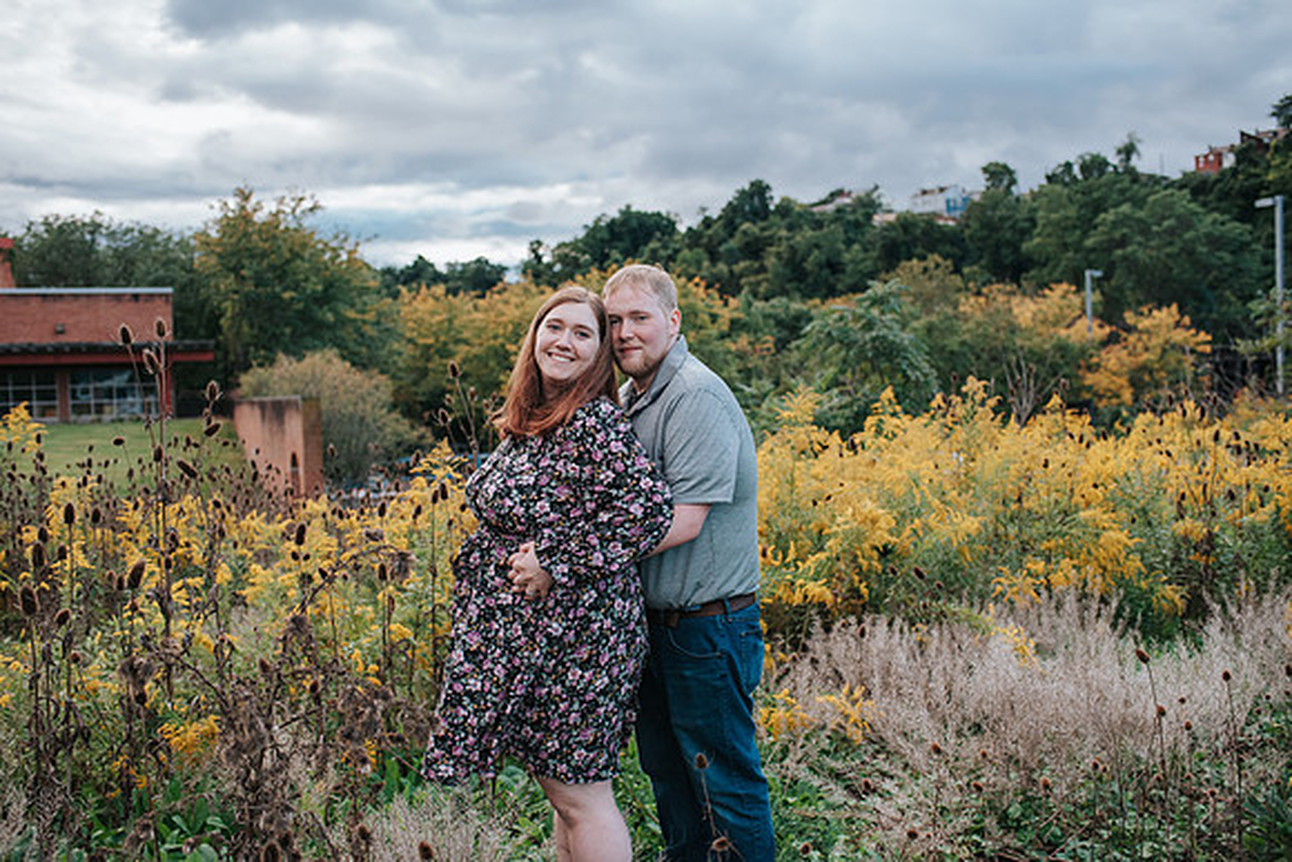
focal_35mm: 35
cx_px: 646
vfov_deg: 37.9
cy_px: 431
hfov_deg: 54.4
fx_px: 1256
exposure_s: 1/1250
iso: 1000
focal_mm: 35
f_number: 3.2
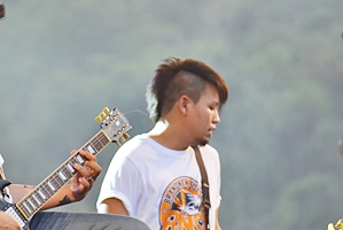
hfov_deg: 3.8
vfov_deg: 2.5
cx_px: 65
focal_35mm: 547
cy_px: 153
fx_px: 5217
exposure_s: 1/60
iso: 100
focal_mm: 200
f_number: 5.3
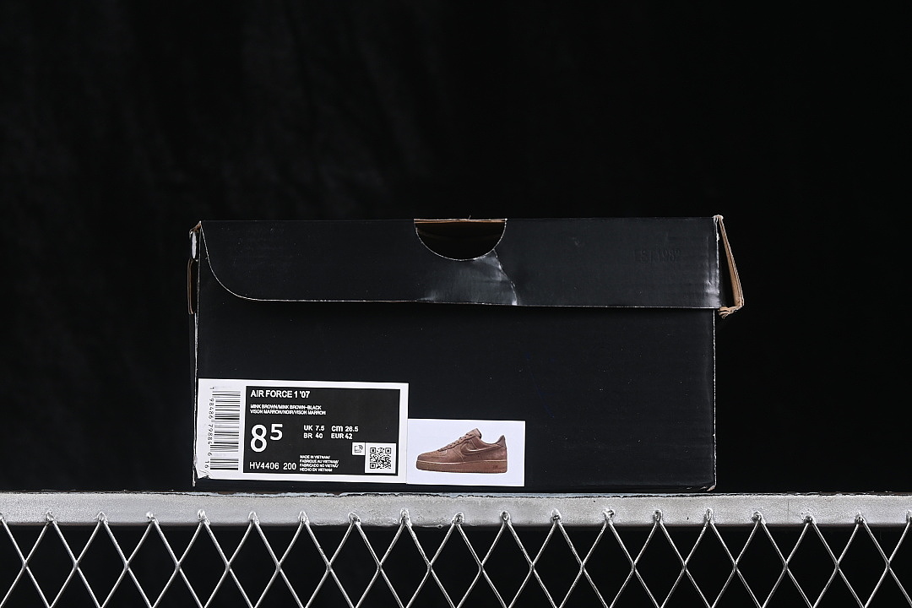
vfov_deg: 18.2
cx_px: 456
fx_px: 1900
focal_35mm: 75
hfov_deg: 27.0
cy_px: 304
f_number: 6.3
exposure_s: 1/60
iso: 160
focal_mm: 50
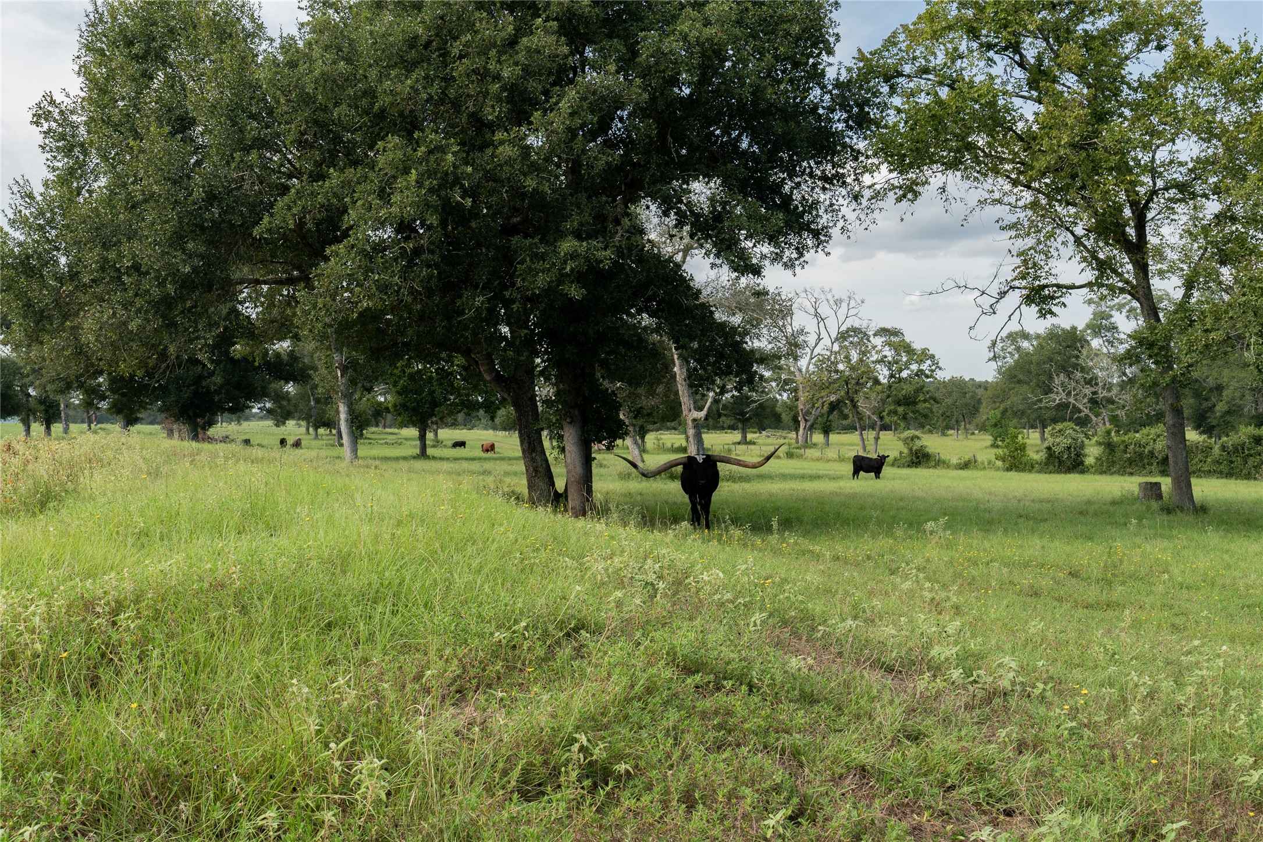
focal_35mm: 36
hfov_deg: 53.1
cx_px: 632
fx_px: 1263
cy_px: 421
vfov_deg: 36.9
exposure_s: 1/125
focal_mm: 24
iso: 200
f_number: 8
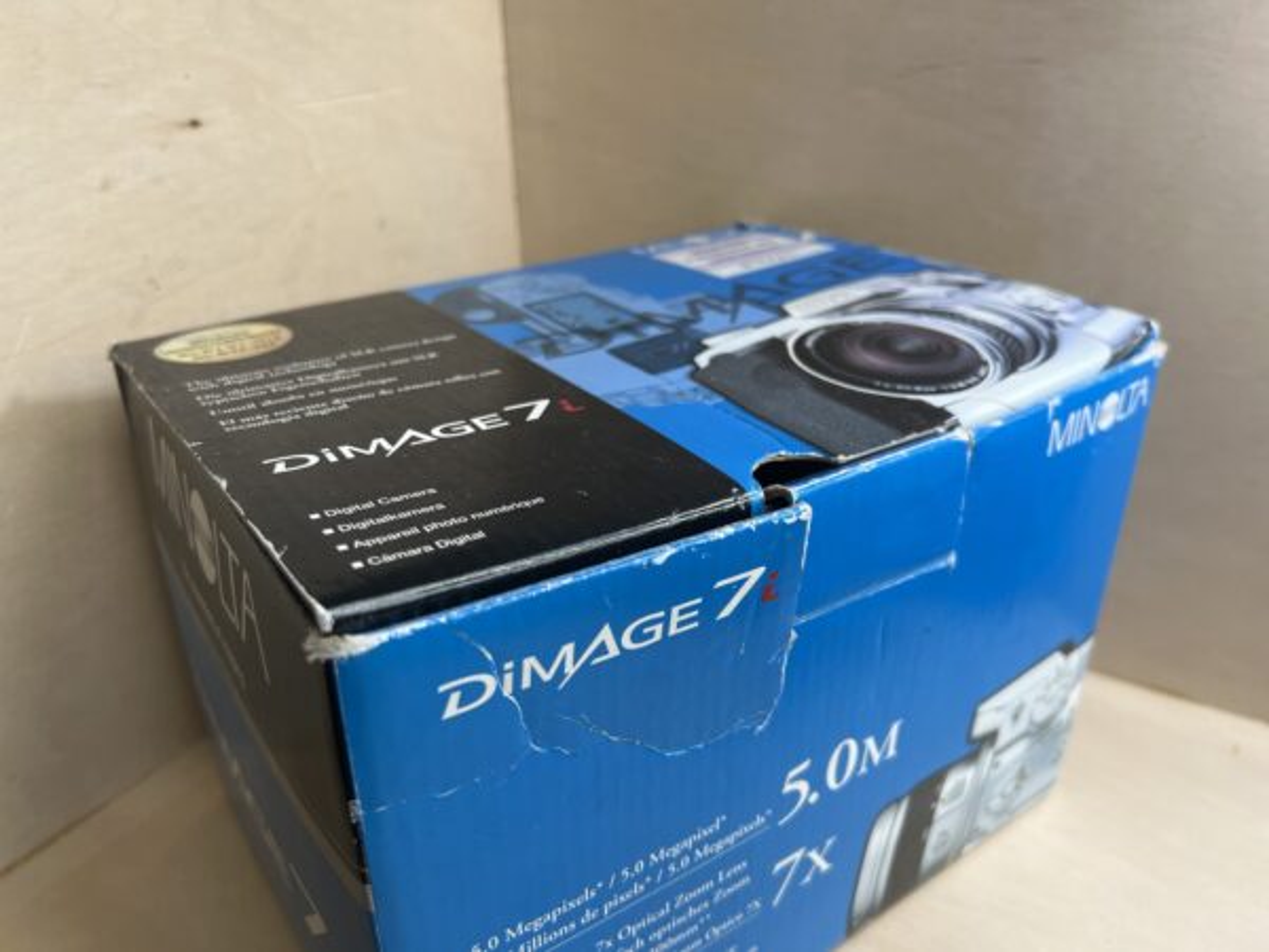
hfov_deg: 67.3
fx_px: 953
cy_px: 476
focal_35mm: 26
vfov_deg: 53.1
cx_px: 634
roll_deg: +2.6
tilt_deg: -26.4
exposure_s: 1/121
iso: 32
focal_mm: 5.7
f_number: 1.5
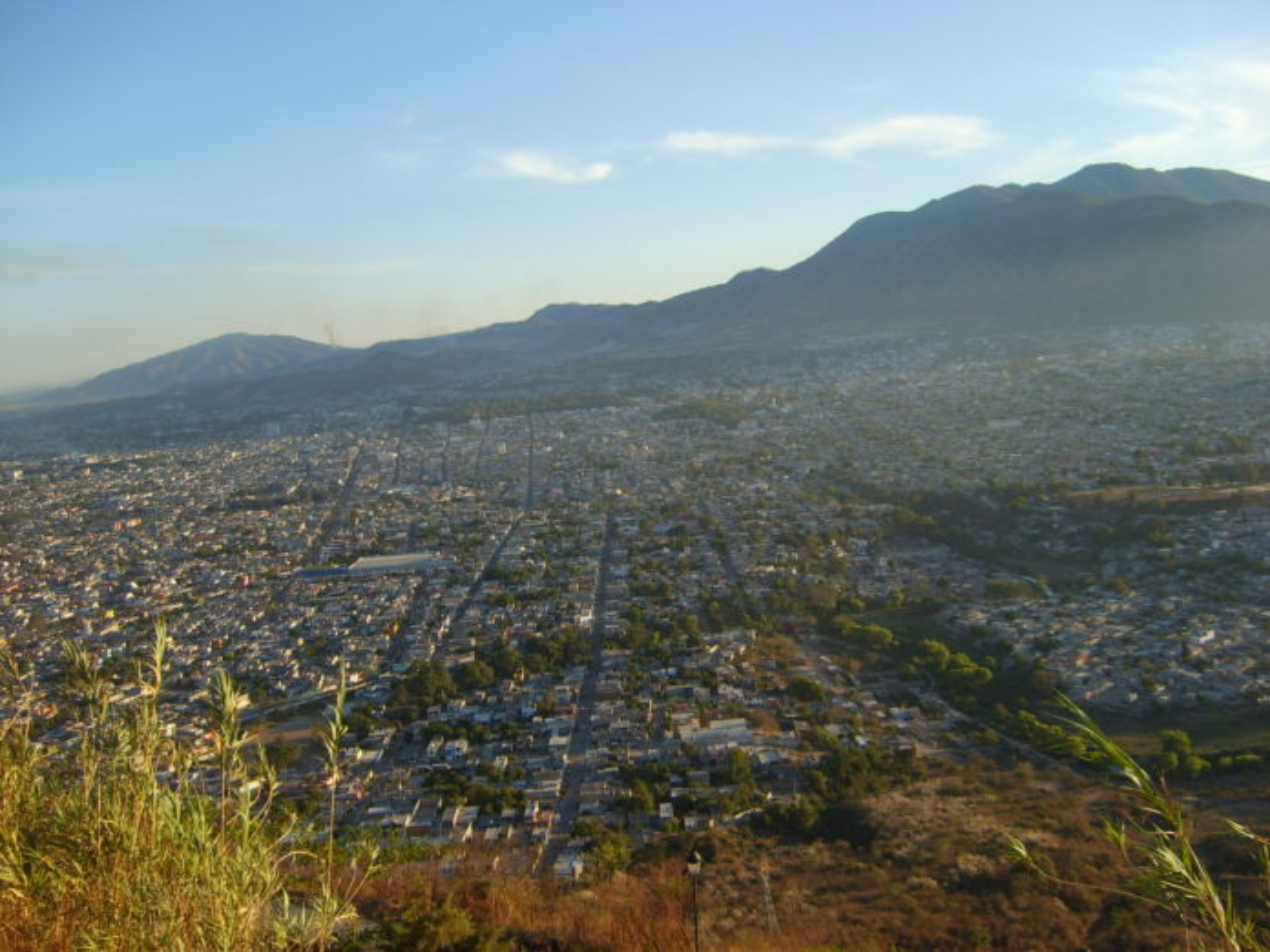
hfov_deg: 52.6
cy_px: 476
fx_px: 1284
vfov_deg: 40.7
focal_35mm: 35
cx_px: 635
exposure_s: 1/500
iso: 50
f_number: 2.8
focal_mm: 5.8
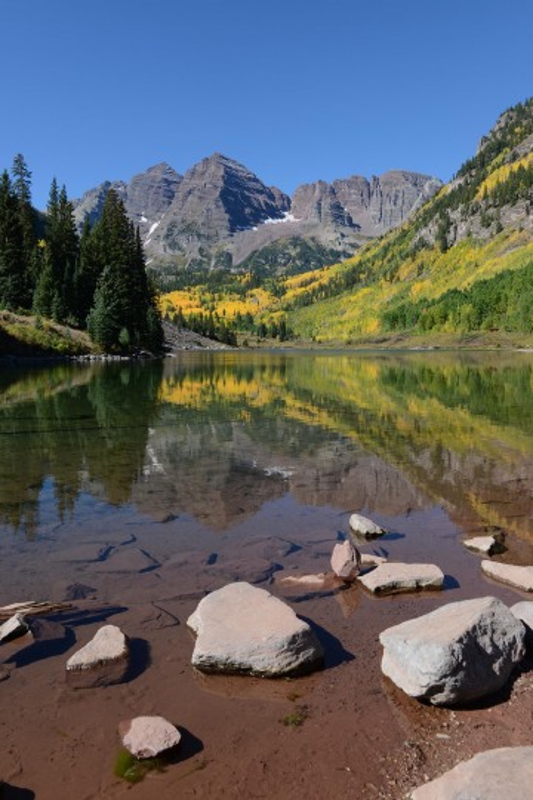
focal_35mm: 29
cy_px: 400
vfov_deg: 63.7
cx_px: 266
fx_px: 644
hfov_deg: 45.0
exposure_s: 1/320
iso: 250
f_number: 10
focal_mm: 29
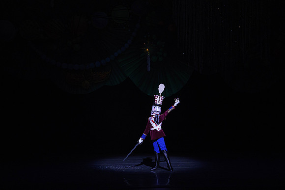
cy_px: 95
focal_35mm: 200
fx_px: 1584
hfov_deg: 10.3
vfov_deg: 6.9
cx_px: 142
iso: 5000
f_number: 6.3
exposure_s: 1/320
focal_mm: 200
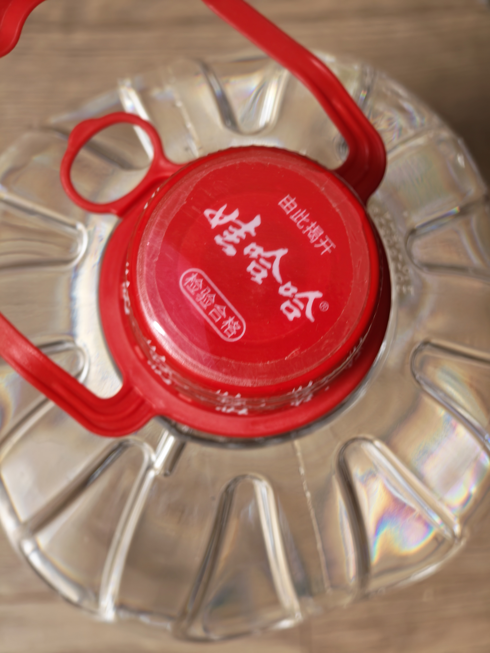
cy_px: 326
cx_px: 245
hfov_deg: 20.4
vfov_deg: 27.0
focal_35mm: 72
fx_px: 1359
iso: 400
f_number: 2.5
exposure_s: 1/33
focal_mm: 13.3
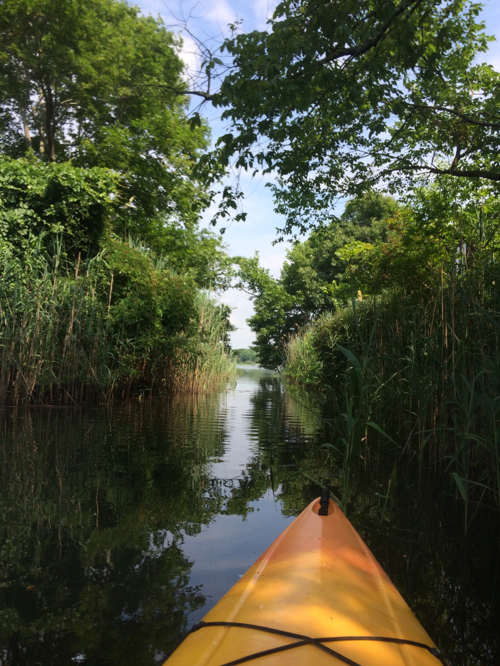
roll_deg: -1.1
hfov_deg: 48.2
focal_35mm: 29
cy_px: 333
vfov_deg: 61.7
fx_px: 559
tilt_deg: +1.5
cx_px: 250
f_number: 2.2
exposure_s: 1/1001
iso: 32
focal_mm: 4.15
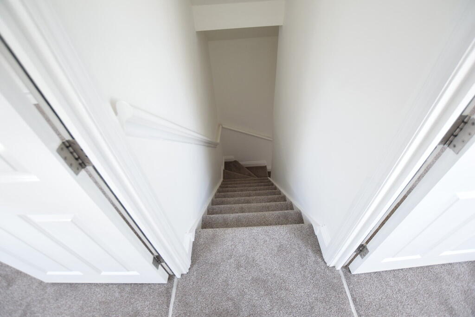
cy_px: 158
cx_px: 238
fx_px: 198
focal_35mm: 15
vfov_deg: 77.3
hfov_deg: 100.4
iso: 800
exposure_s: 1/50
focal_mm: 10
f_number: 3.5
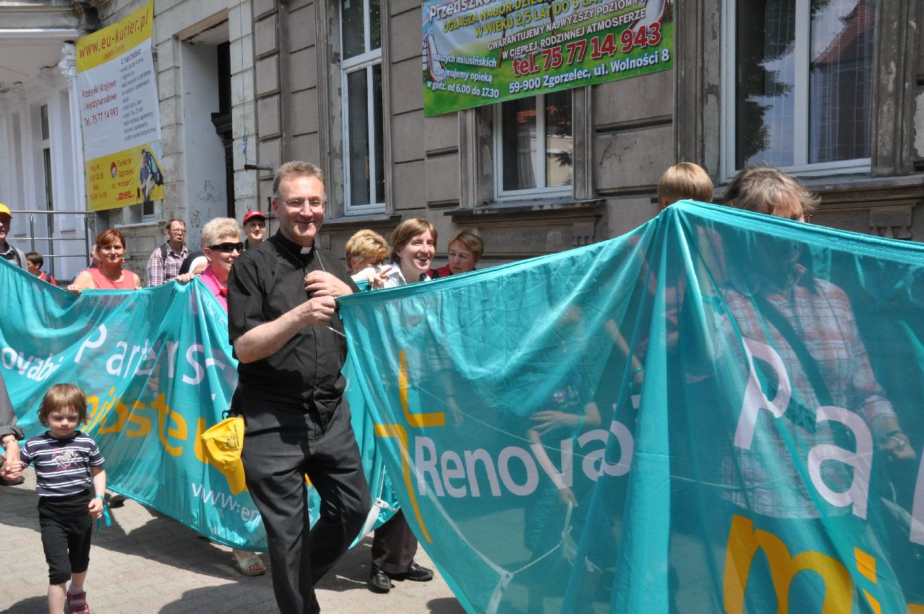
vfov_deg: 35.4
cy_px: 307
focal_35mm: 38
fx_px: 961
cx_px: 462
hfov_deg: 51.3
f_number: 20
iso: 1250
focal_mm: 25
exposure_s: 1/250
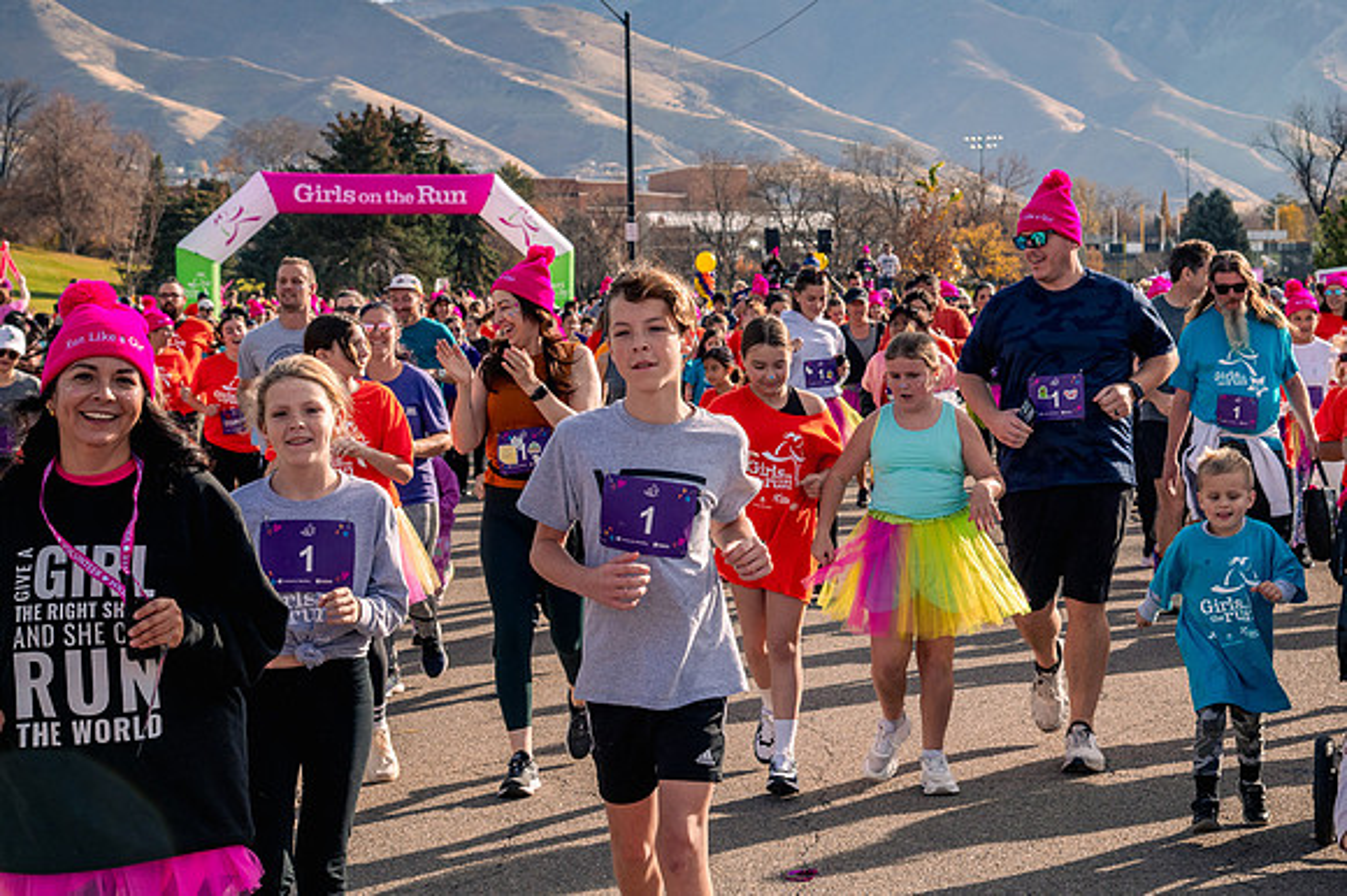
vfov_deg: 17.1
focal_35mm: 80
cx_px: 800
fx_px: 2985
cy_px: 390
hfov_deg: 25.4
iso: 800
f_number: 10
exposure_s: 1/1000
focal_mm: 65
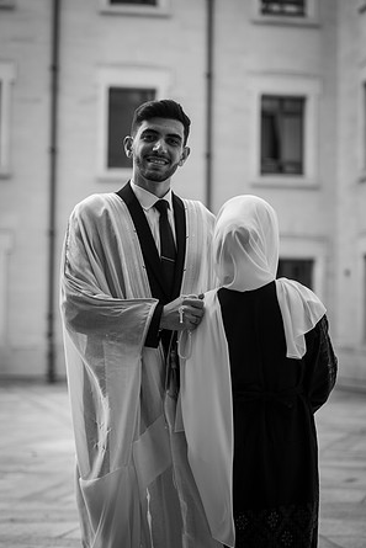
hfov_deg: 15.7
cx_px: 182
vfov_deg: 23.4
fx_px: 1326
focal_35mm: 87
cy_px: 275
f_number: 2.8
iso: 100
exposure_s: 1/640
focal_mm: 86
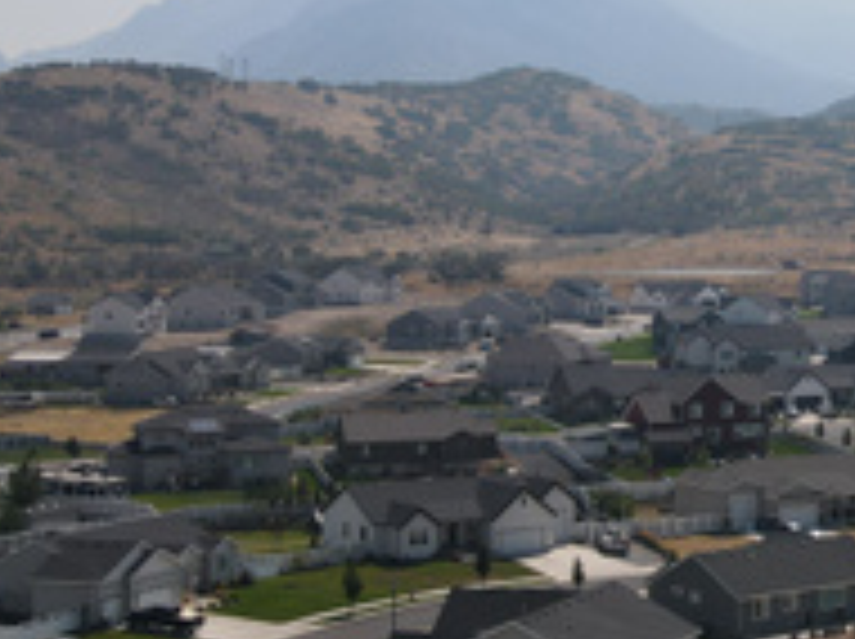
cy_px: 279
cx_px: 1044
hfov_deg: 22.2
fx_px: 1998
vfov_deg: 18.2
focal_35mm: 81
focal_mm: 4.5
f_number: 2.8
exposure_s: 1/1500
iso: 110
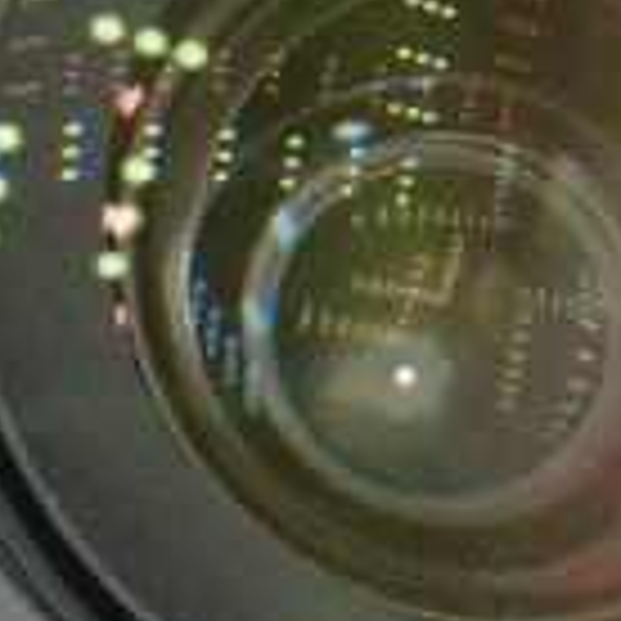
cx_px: 1197
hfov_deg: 4.5
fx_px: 7855
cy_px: -216
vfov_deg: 4.5
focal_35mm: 387
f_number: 11
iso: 640
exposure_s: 1/125
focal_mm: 70
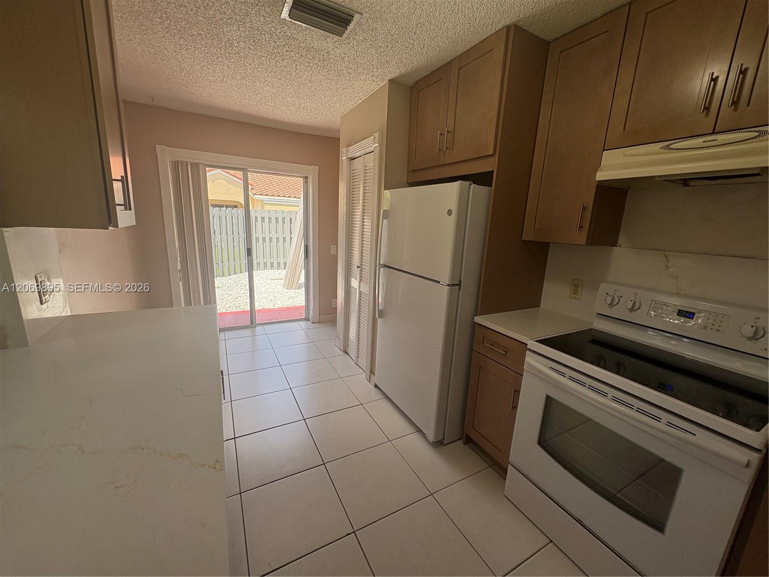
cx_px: 384
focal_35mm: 14
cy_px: 288
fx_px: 311
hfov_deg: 102.1
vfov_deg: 85.7
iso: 64
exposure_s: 1/281
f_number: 2.2
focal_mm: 2.22
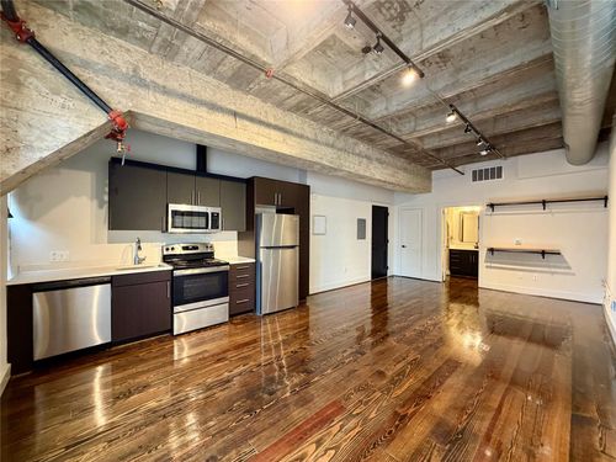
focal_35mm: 14
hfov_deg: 102.1
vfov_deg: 85.7
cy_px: 231
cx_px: 308
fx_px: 249
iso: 400
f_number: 2.2
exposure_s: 1/60
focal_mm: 2.22
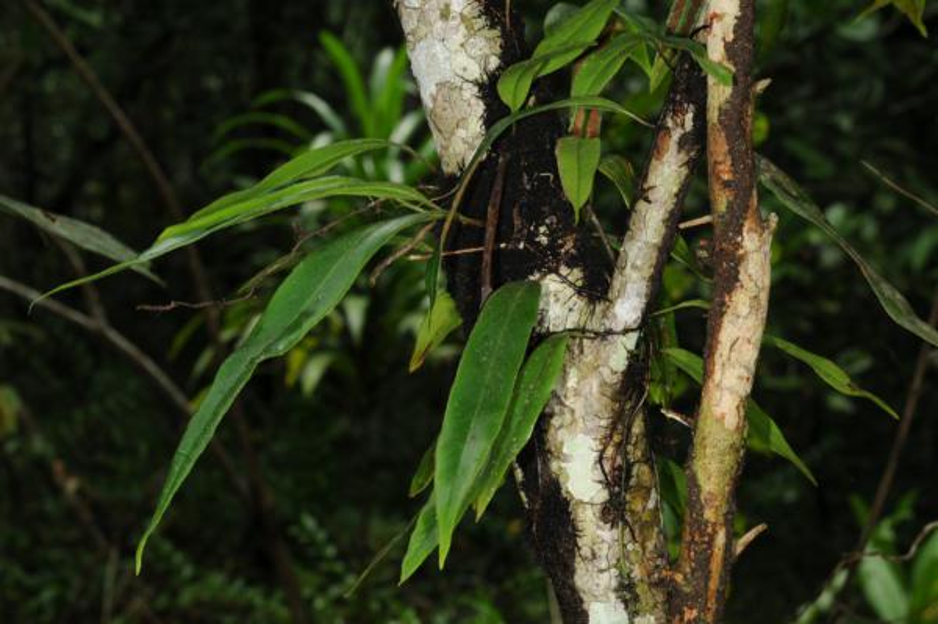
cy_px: 312
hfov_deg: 22.6
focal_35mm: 90
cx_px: 469
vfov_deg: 15.2
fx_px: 2343
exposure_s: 1/60
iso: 200
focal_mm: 60
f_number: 11
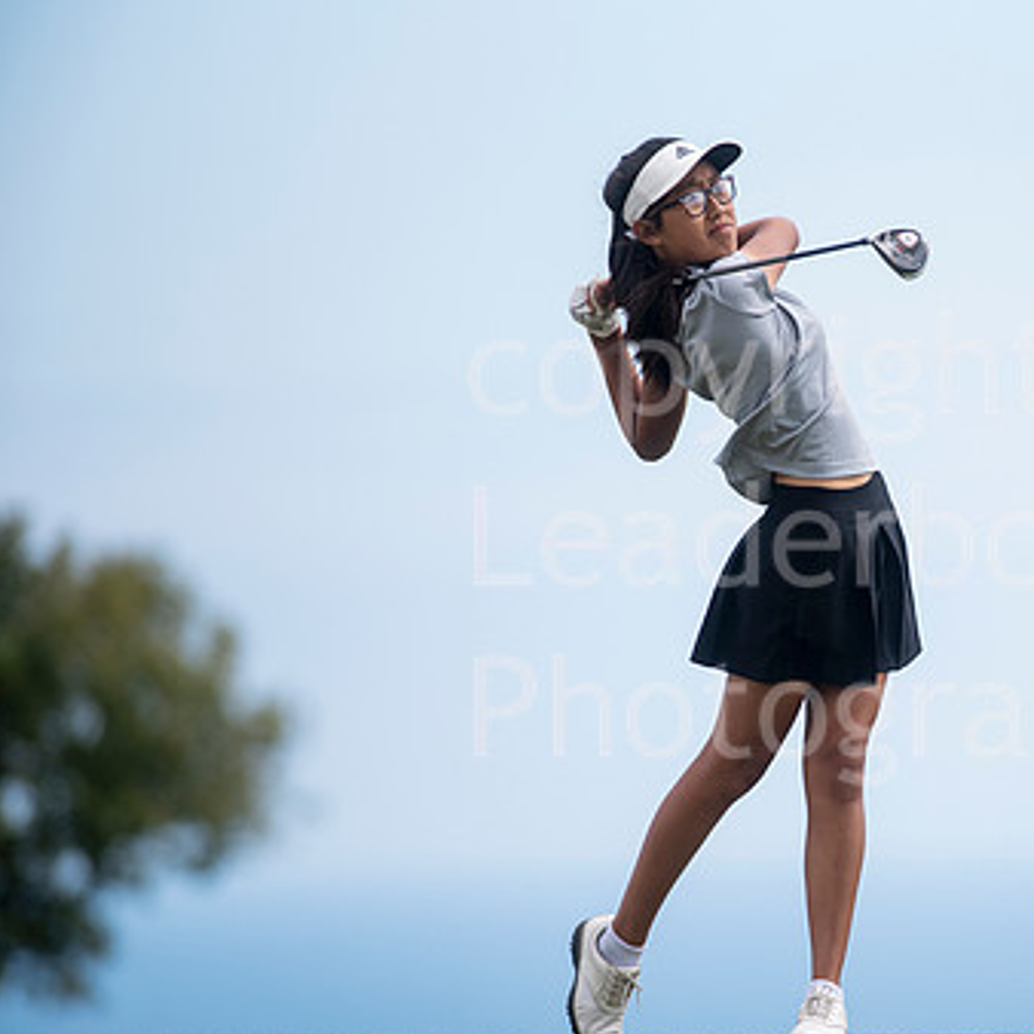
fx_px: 14802
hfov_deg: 4.0
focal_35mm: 438
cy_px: 564
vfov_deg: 4.0
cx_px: 869
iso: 400
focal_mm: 300
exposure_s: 1/4000
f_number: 4
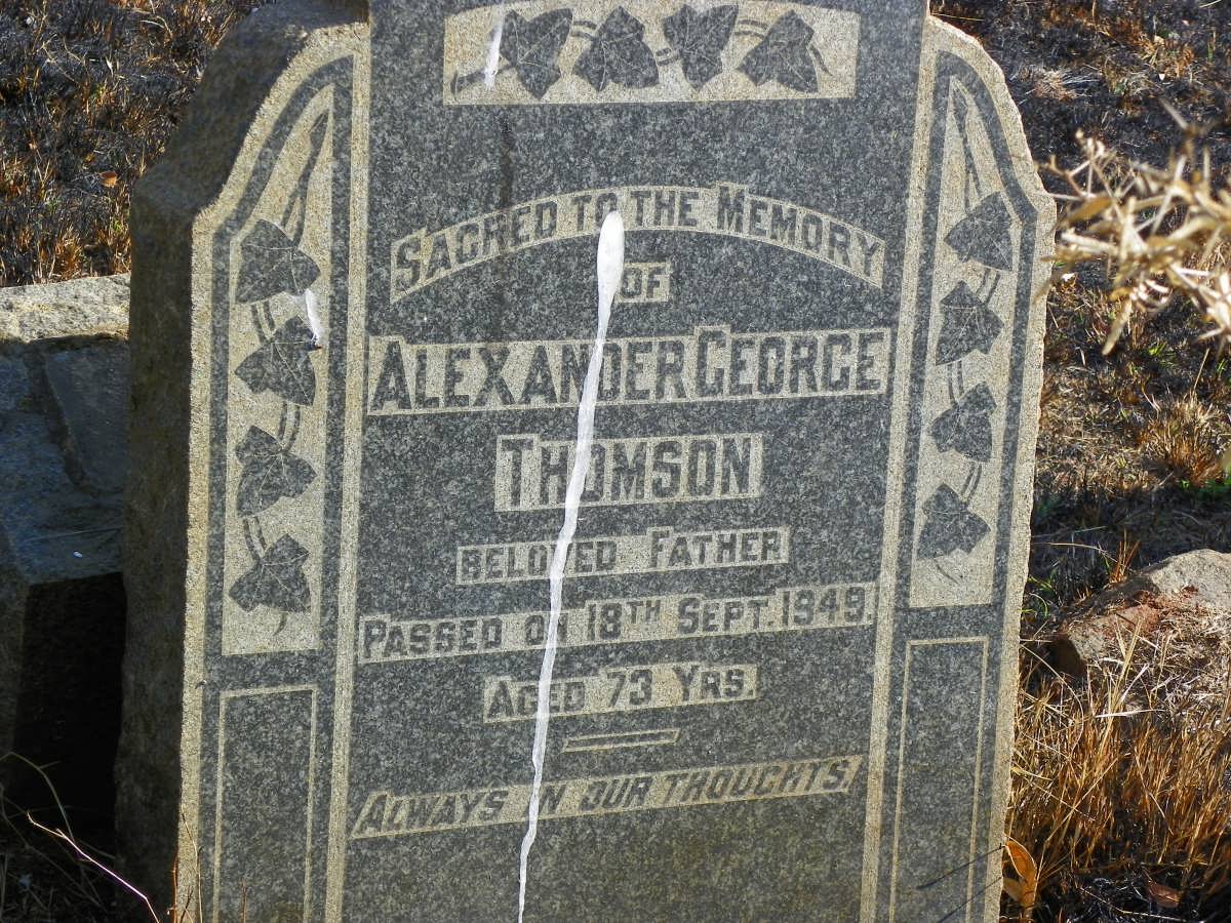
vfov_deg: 15.2
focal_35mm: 97
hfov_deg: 20.2
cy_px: 462
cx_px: 616
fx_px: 3449
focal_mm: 17.3
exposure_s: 1/200
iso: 64
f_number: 4
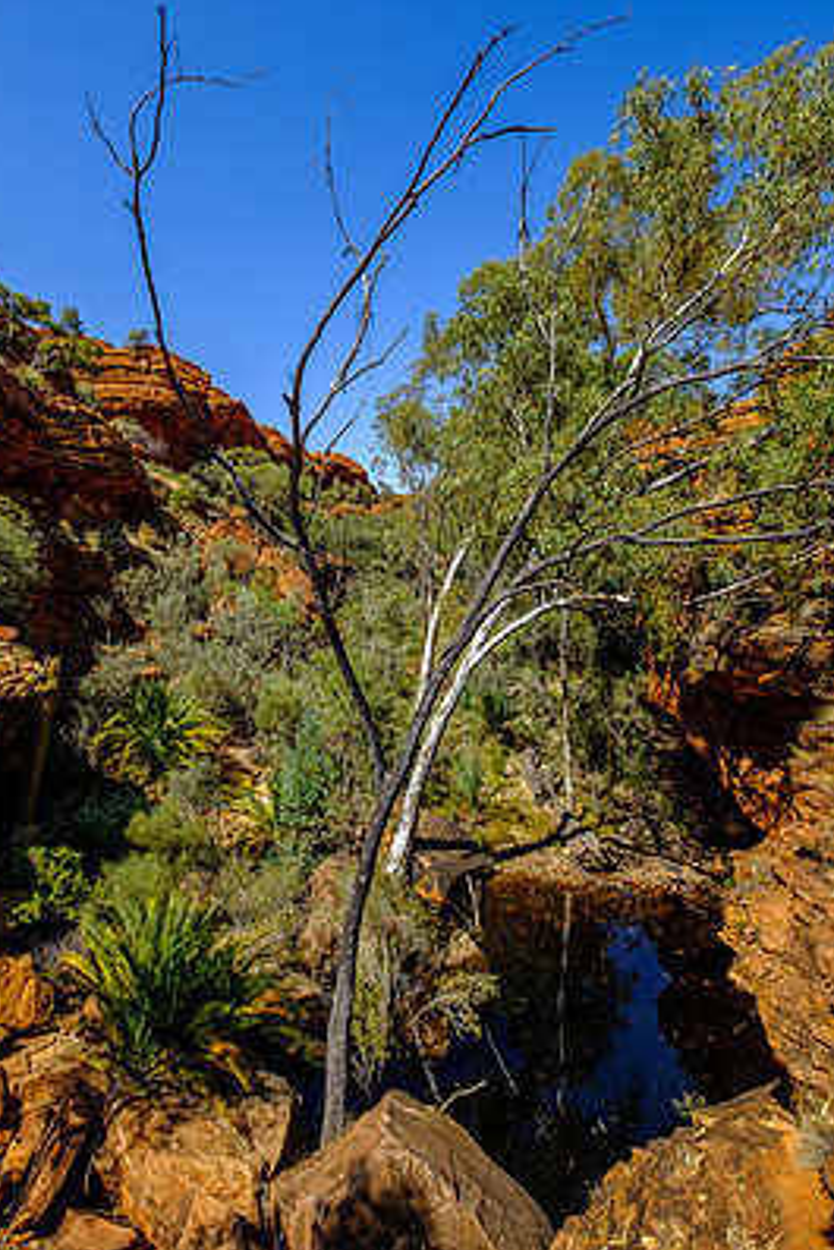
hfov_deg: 70.3
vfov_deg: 92.8
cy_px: 548
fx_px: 590
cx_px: 375
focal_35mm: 17
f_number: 8
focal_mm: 10
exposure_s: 1/400
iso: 200
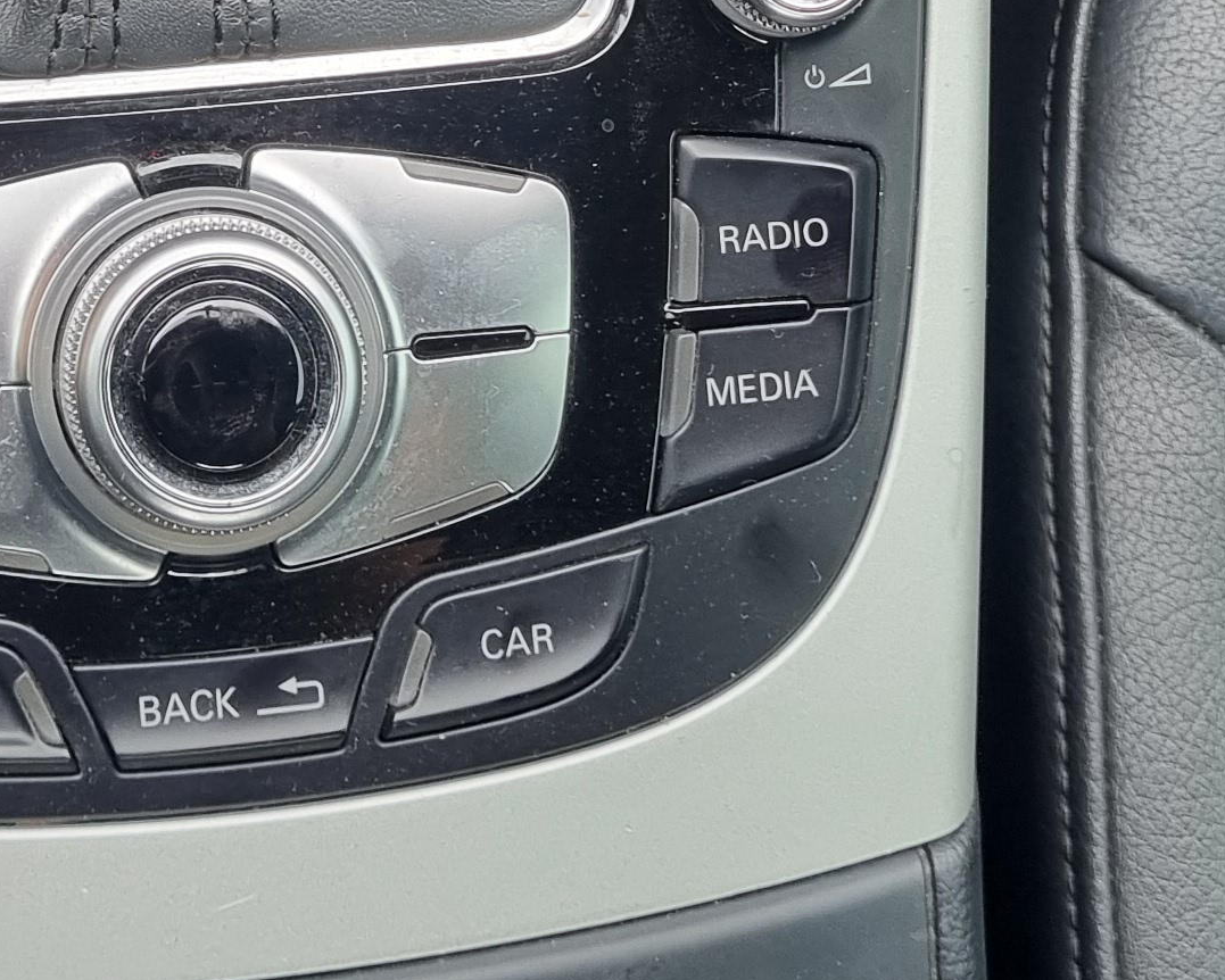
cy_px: -579
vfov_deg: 14.8
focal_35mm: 95
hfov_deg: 19.8
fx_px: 3445
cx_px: 102
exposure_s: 1/120
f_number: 1.8
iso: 80
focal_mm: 5.4
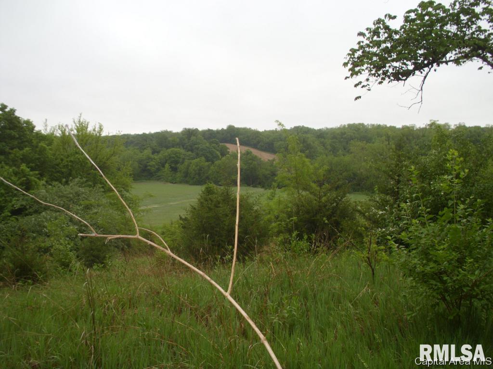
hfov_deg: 49.0
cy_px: 184
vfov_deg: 37.7
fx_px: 541
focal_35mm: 38
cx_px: 246
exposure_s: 1/133
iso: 50
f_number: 2.9
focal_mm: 6.3
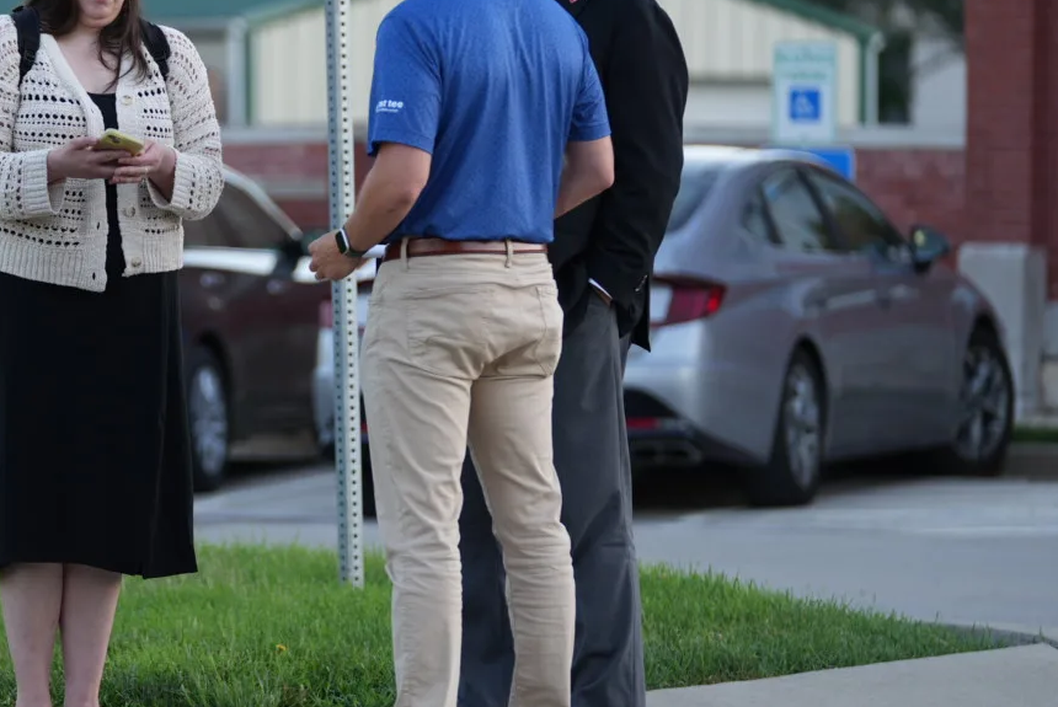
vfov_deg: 4.6
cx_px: 125
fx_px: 8736
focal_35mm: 297
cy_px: 272
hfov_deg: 6.9
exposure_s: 1/80
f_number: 3.2
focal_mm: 158
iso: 100
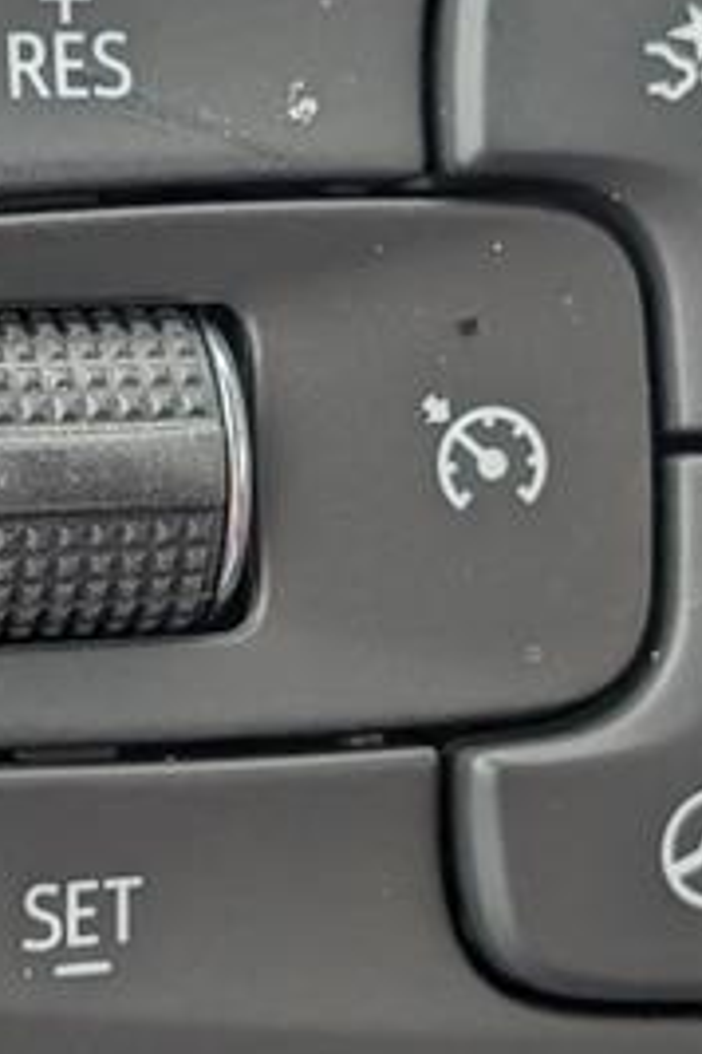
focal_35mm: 122
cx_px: 225
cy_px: 525
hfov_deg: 11.2
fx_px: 3568
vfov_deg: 16.8
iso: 252
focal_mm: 6.9
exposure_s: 1/286
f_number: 1.68
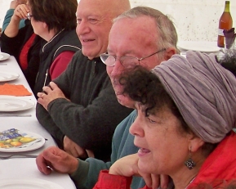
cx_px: -65
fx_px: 796
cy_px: 124
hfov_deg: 16.0
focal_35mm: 114
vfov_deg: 13.5
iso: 80
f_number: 2.8
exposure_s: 1/200
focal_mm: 5.85
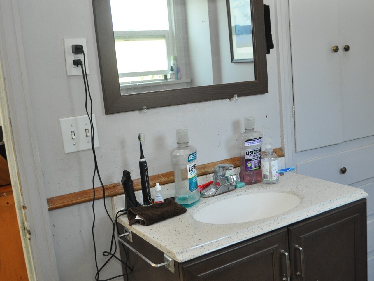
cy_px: 144
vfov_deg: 34.3
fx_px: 454
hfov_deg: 44.2
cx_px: 245
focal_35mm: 42
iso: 800
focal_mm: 22
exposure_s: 1/60
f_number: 4
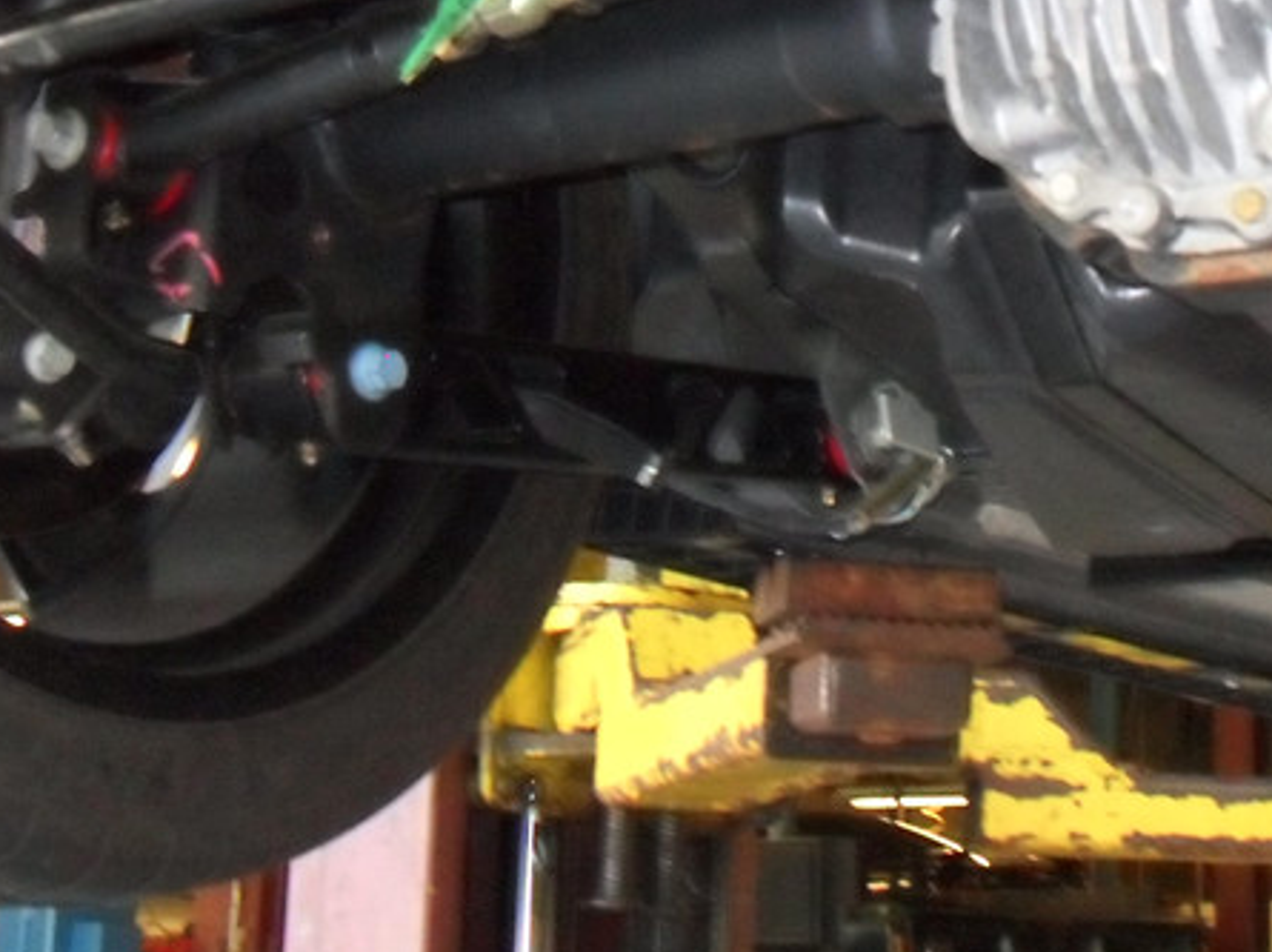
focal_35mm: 84
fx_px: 3084
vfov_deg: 17.3
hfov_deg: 22.7
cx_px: 1168
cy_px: 100
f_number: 2.8
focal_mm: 6.2
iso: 400
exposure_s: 1/45
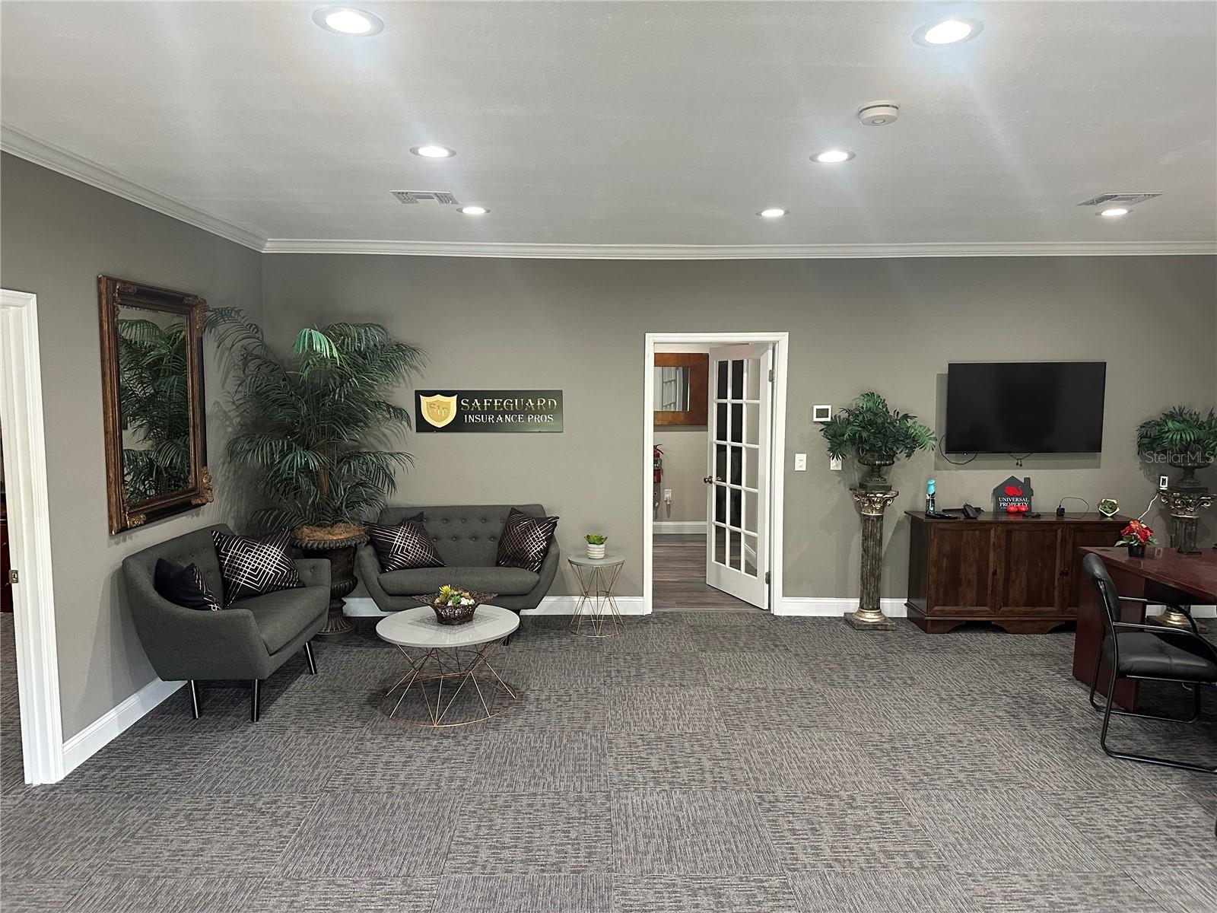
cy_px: 456
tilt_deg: -4.4
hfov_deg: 71.6
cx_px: 608
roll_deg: -0.5
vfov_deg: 56.8
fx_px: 844
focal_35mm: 24
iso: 320
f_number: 1.78
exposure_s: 1/60
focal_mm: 6.86
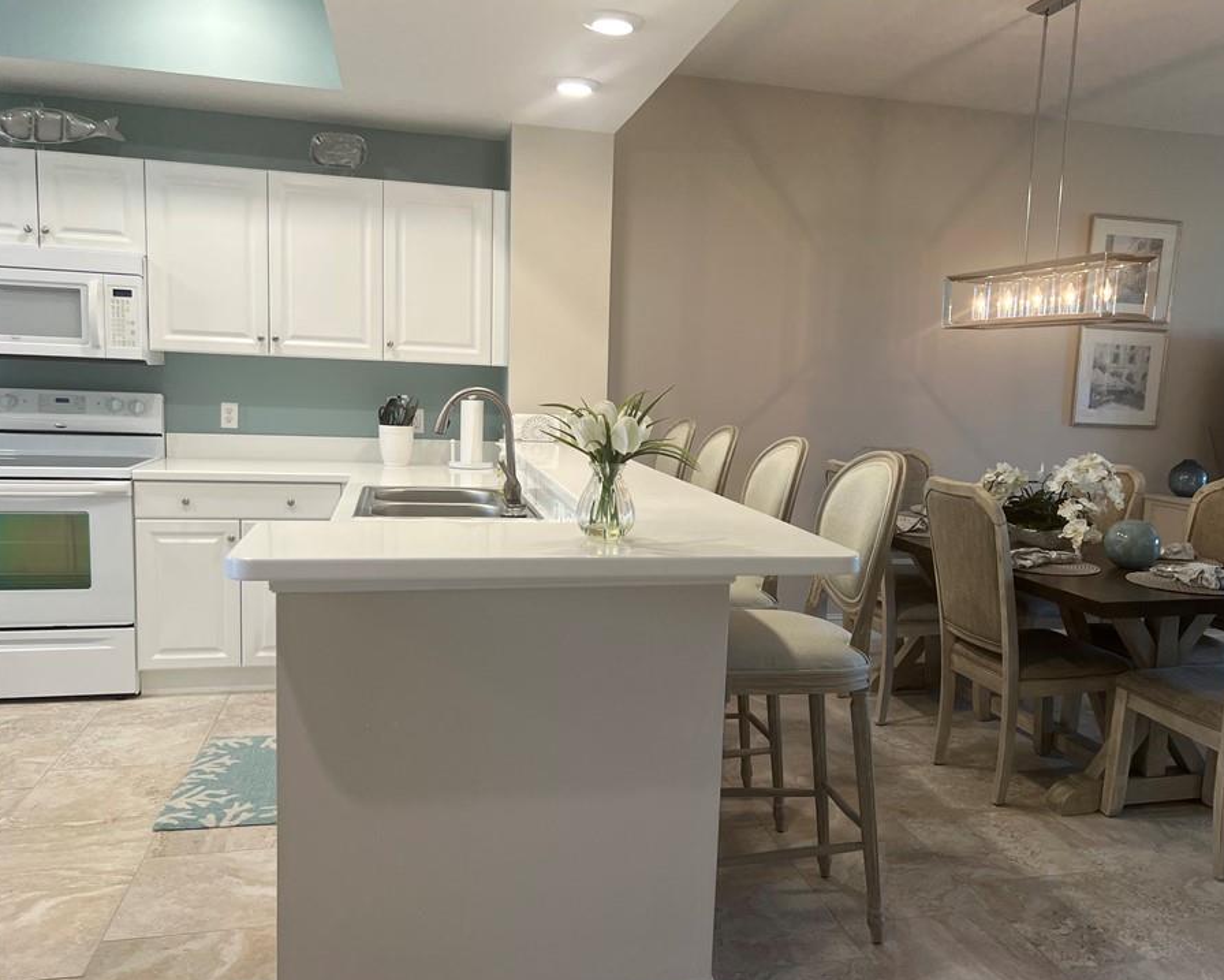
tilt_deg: -7.4
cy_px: 514
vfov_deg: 50.0
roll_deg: -2.3
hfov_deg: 60.2
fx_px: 1051
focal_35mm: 29
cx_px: 690
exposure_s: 1/60
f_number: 1.5
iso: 80
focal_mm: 5.7
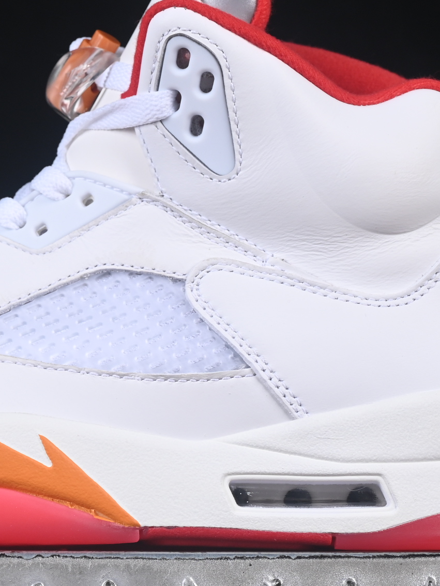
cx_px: 62
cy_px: 251
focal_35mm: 177
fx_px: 2999
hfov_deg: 8.4
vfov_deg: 11.2
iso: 160
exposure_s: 1/80
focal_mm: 50
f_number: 8
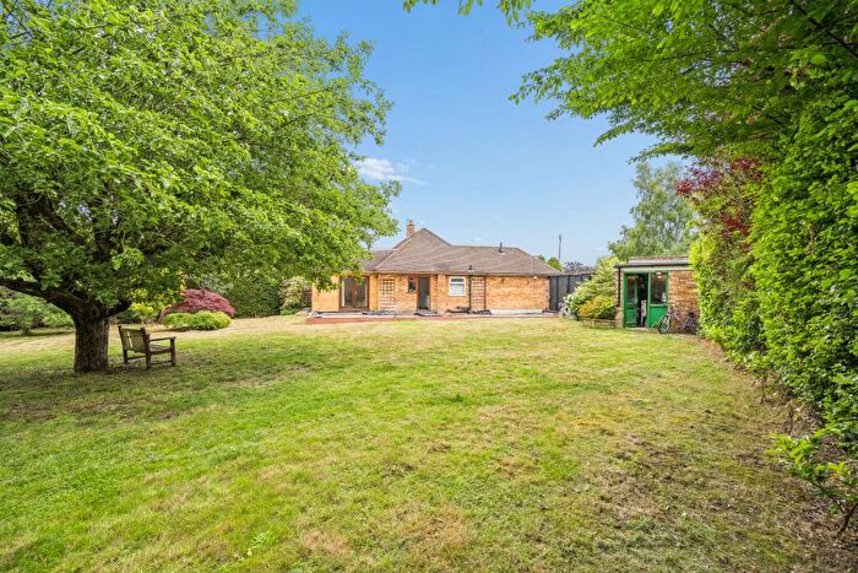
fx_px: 381
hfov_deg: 96.7
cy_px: 286
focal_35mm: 16
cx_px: 429
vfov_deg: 73.8
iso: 640
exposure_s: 1/400
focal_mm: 16
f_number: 9
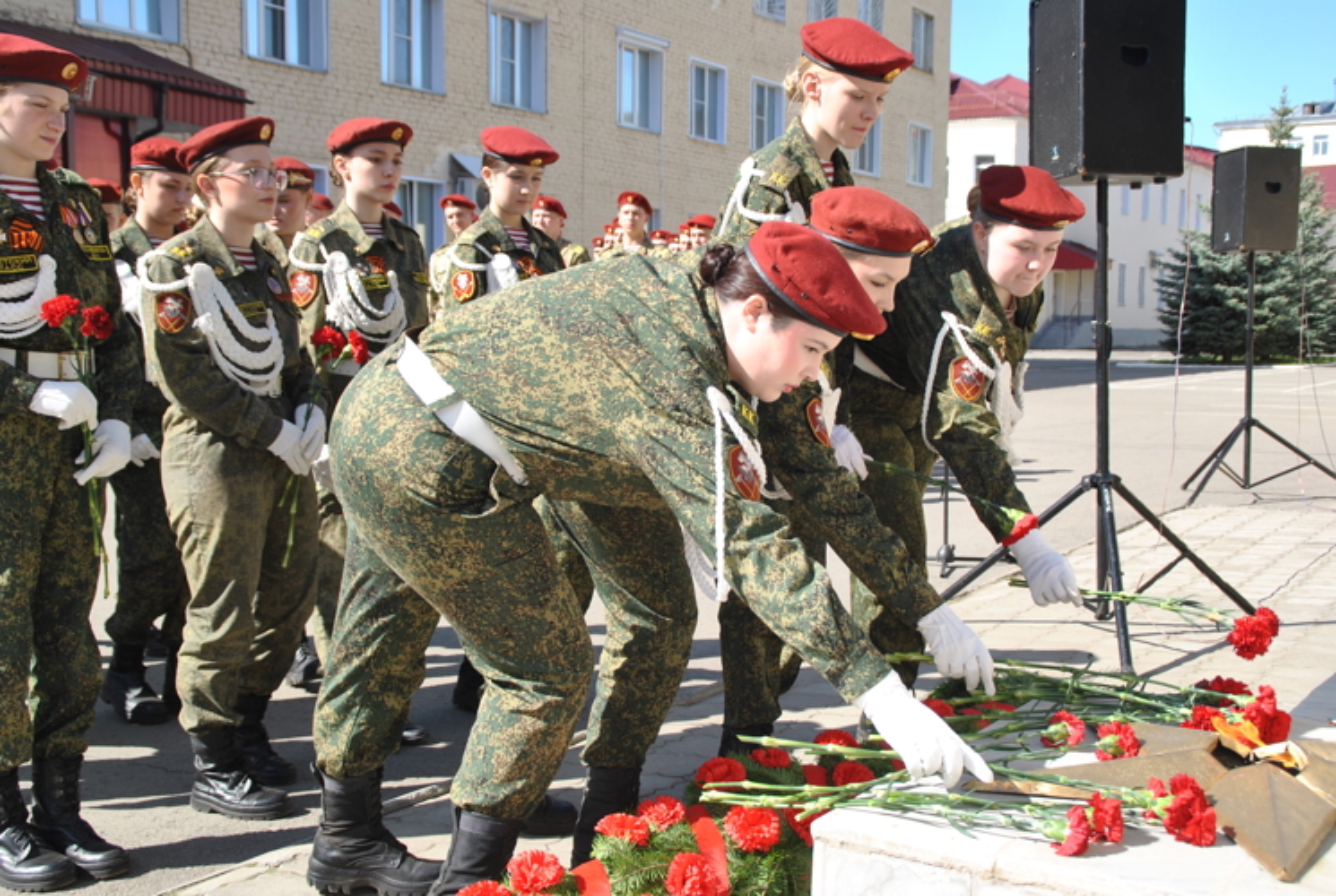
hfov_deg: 41.0
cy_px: 448
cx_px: 668
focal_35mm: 48
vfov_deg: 28.2
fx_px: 1785
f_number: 8
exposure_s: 1/250
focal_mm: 32
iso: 100
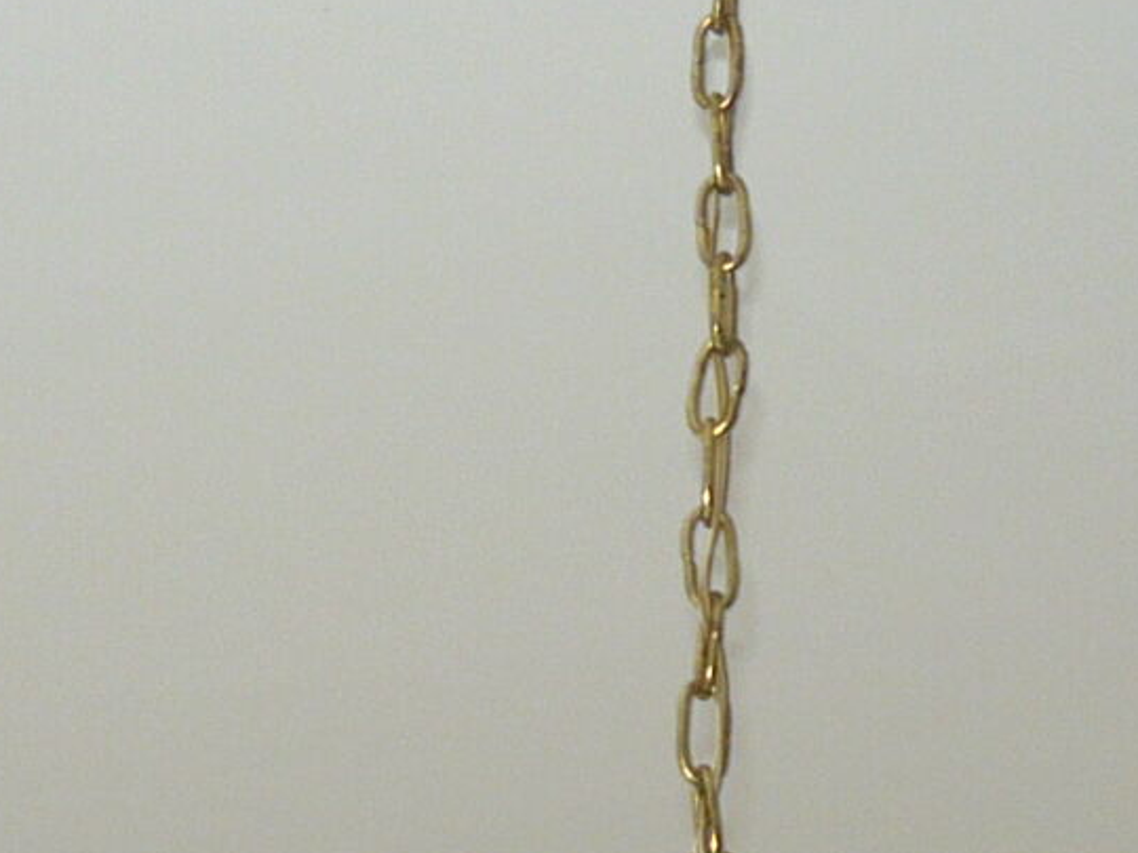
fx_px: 5161
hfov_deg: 12.6
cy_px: 615
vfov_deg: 9.4
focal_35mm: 157
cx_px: 780
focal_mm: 5.5
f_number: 2.8
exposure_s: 1/30
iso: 100
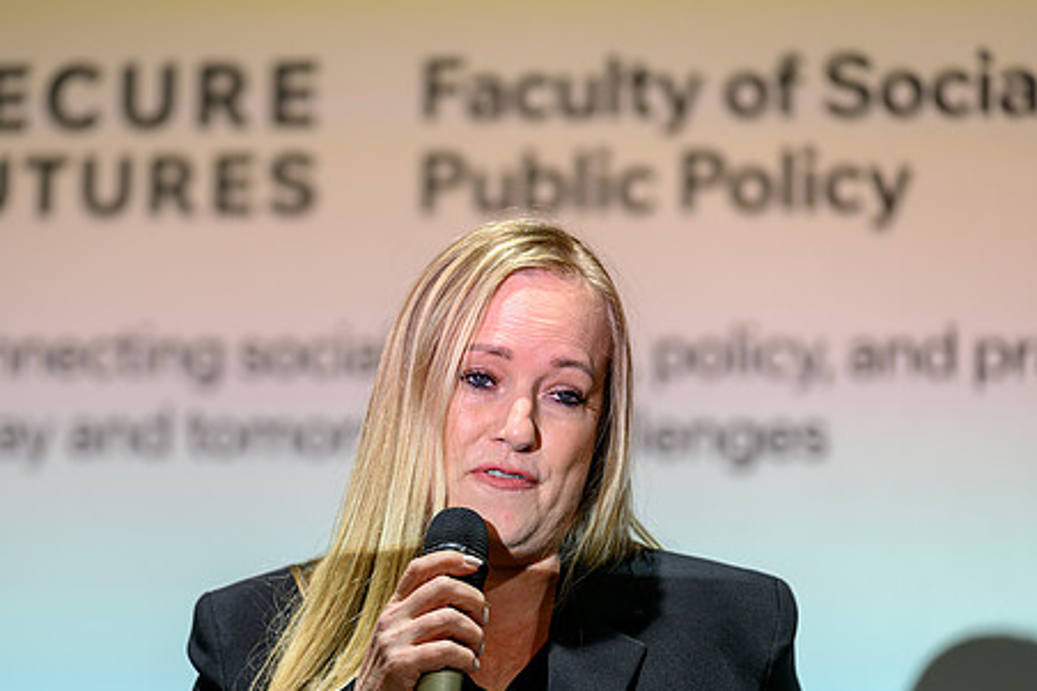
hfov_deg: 12.7
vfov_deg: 8.5
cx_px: 445
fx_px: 4665
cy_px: 430
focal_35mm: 162
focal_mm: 123
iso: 72
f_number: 2.8
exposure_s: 1/100
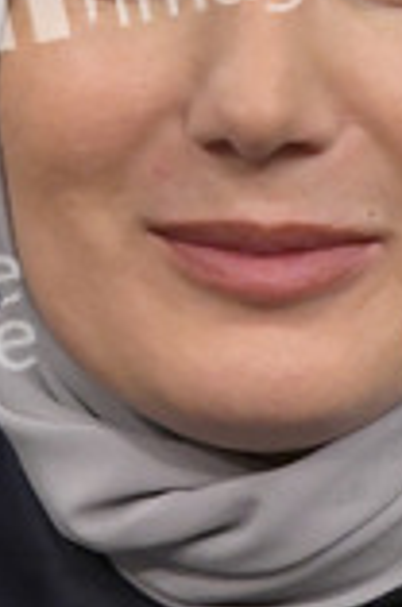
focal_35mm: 97
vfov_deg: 20.9
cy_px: 155
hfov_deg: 14.0
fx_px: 1632
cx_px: 259
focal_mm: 38
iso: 2500
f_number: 5.6
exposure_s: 1/200
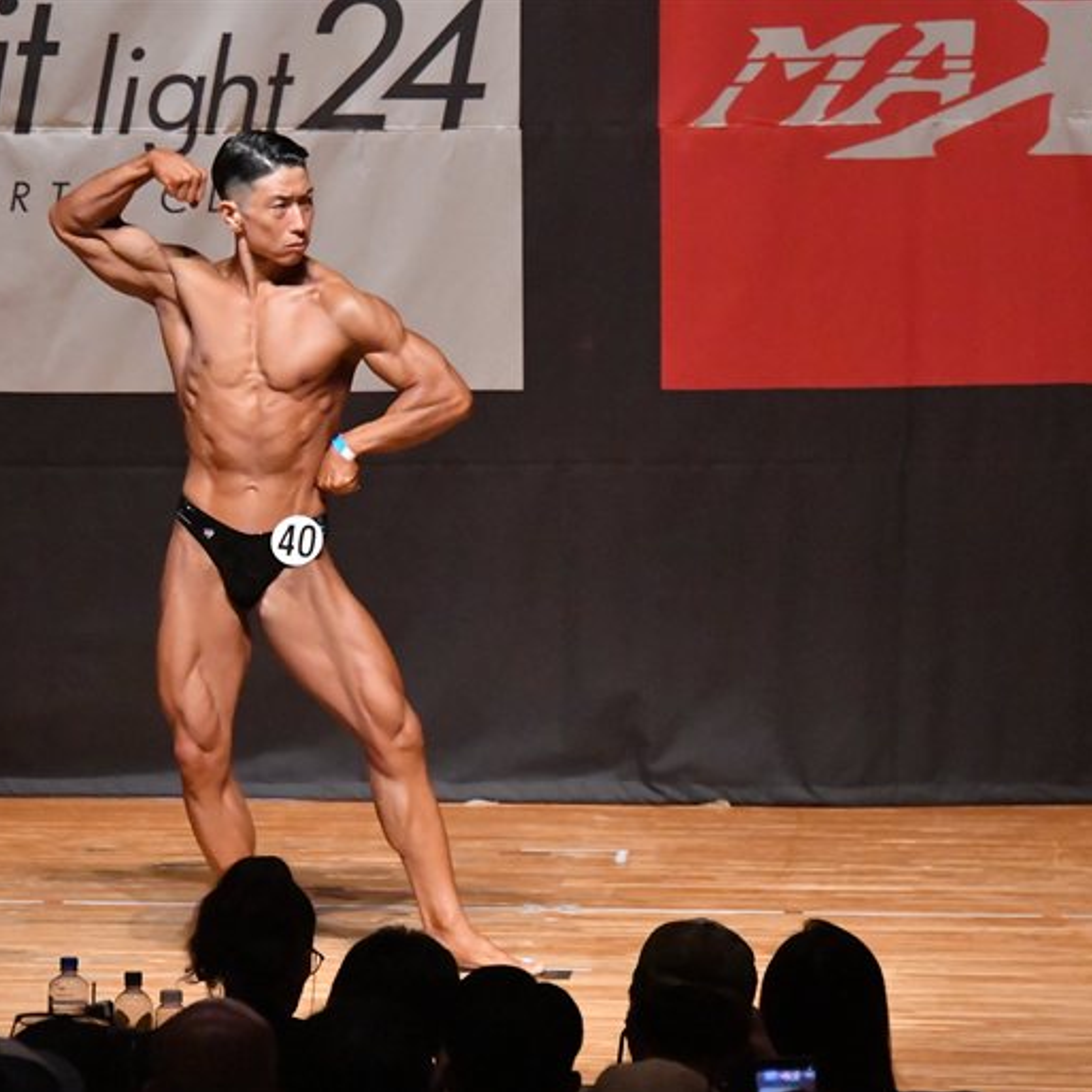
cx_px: 293
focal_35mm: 327
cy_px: 547
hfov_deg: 5.4
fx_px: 11671
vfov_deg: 5.4
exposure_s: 1/400
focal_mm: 170
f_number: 5.6
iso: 12800
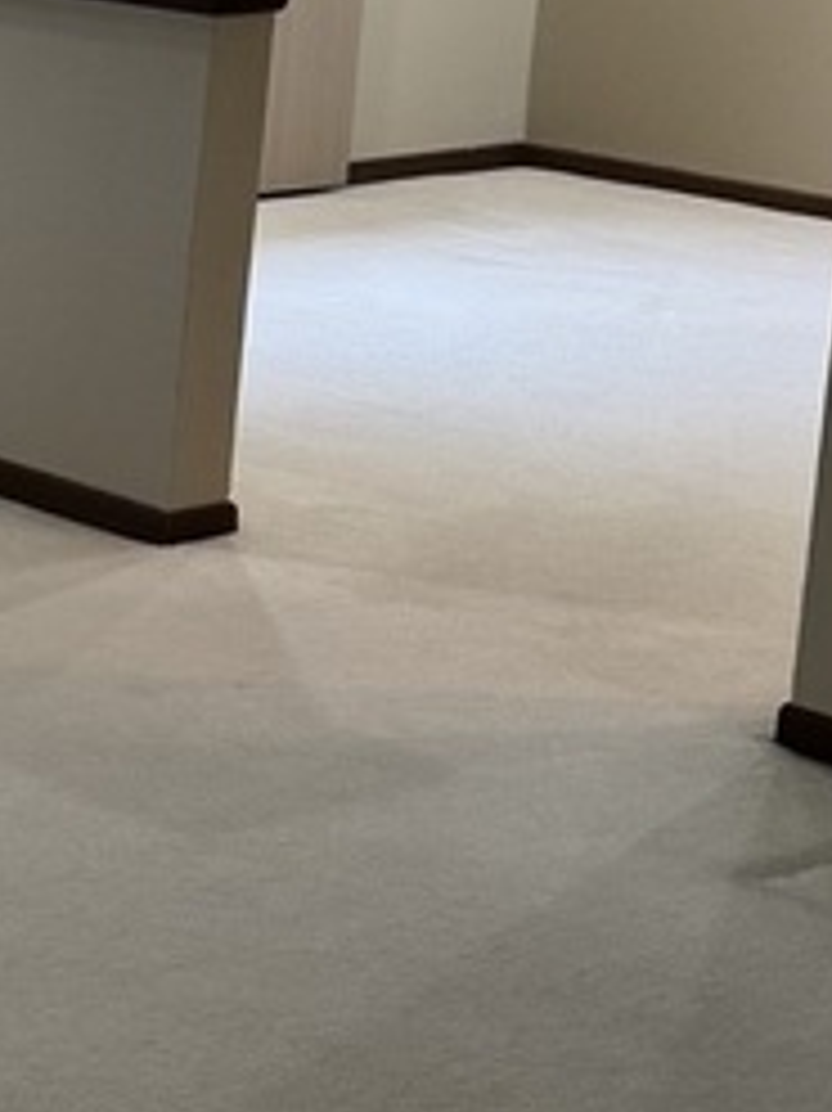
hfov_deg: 12.7
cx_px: -706
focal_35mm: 105
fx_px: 3368
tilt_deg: -14.1
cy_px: 450
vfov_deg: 18.7
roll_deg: -0.3
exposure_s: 1/60
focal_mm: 6.76
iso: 125
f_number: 1.78
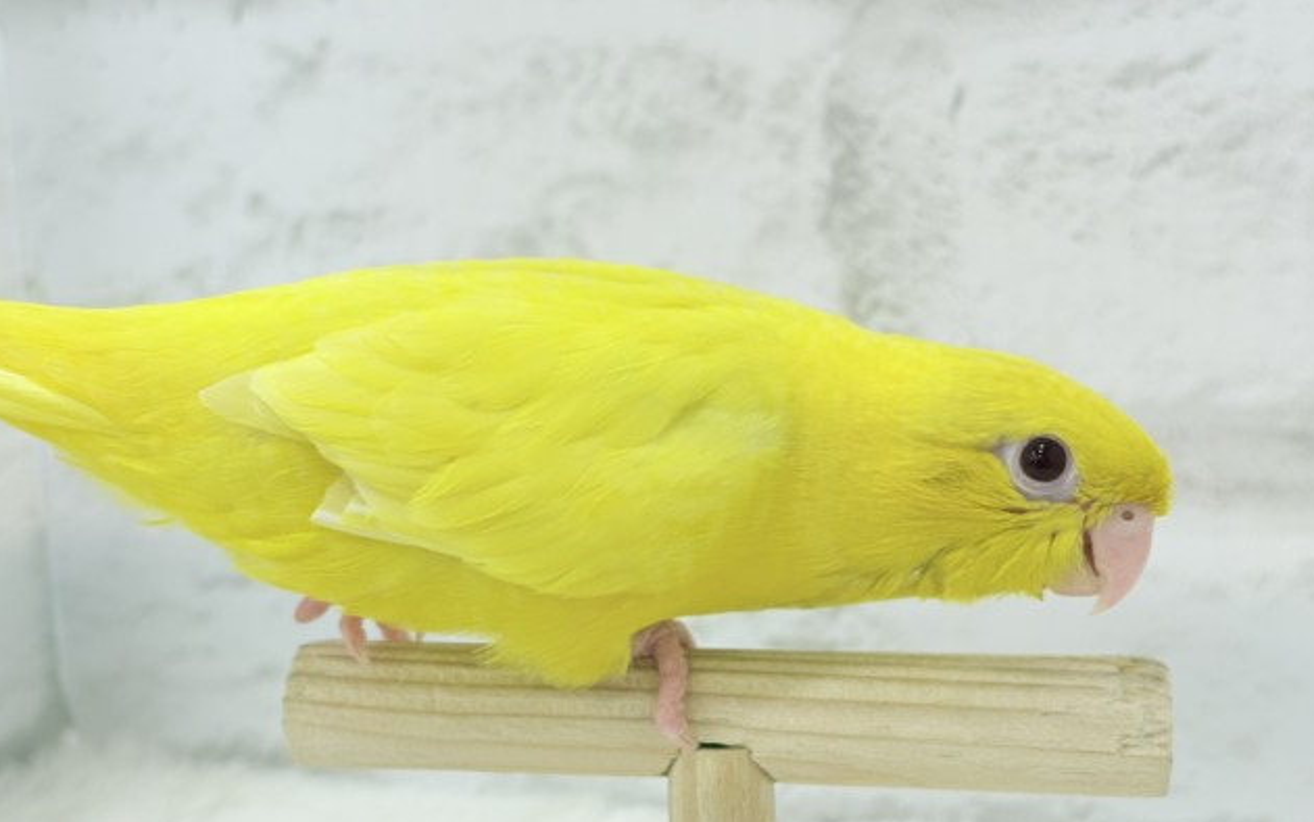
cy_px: 482
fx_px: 2006
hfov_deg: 36.3
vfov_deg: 23.1
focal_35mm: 56
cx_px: 659
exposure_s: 1/100
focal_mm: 5.96
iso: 64
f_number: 1.6
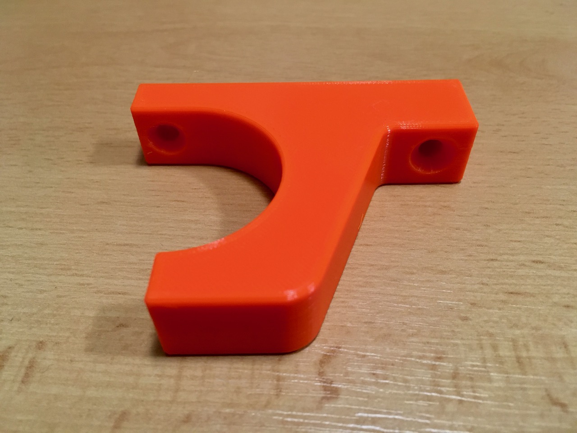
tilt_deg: -46.9
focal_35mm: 29
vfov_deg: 48.2
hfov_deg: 61.7
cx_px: 288
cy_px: 216
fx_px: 483
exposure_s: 1/33
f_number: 2.2
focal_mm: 4.15
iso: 200
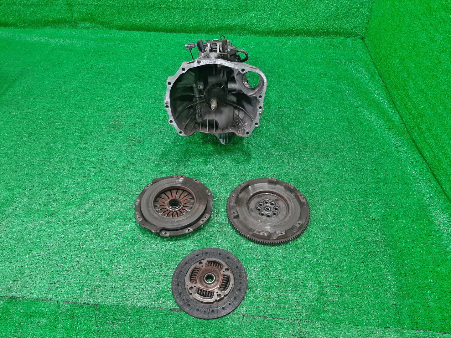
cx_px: 226
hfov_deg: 67.3
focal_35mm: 26
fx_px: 339
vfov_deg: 53.1
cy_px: 169
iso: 112
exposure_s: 1/50
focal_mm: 3.93
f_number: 1.7
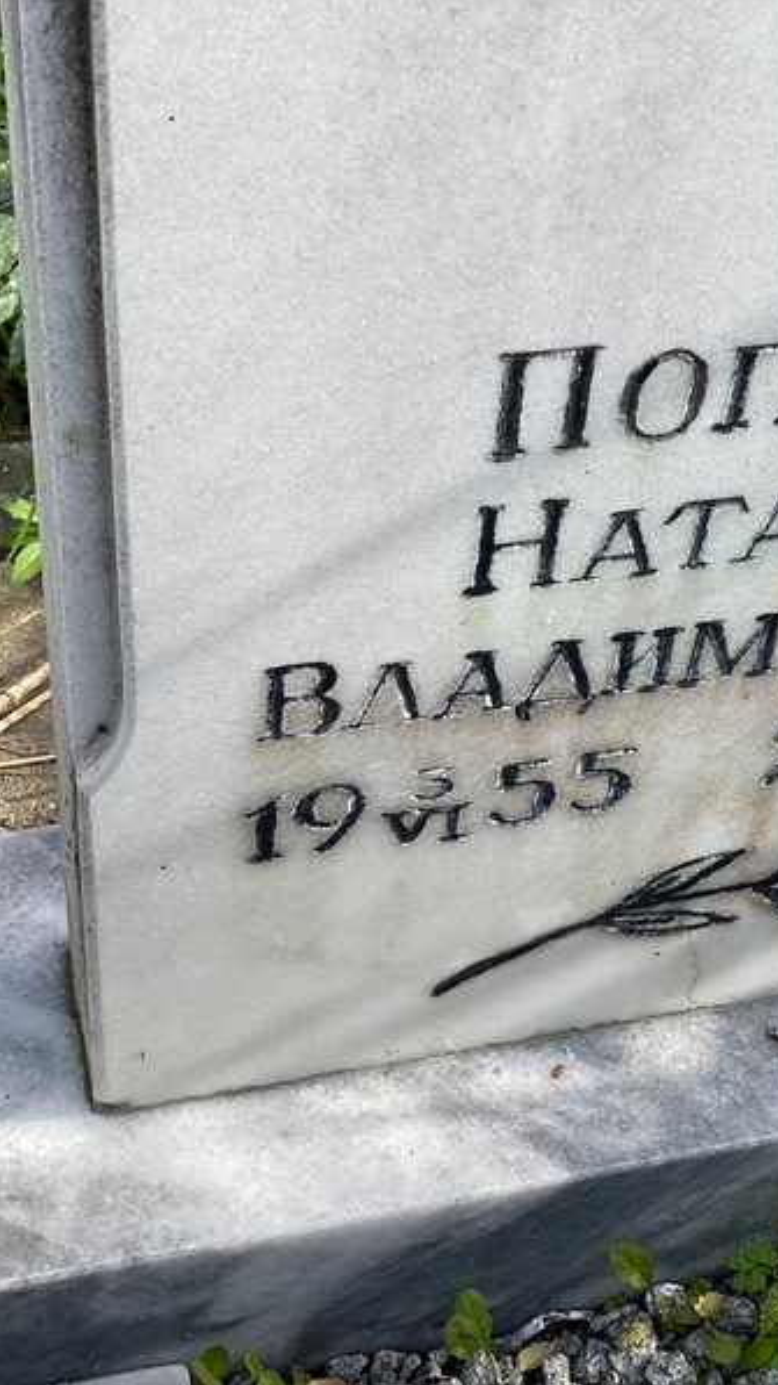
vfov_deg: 27.9
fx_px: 2789
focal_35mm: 76
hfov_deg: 15.7
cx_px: 697
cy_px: 690
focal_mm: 6
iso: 20
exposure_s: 1/466
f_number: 2
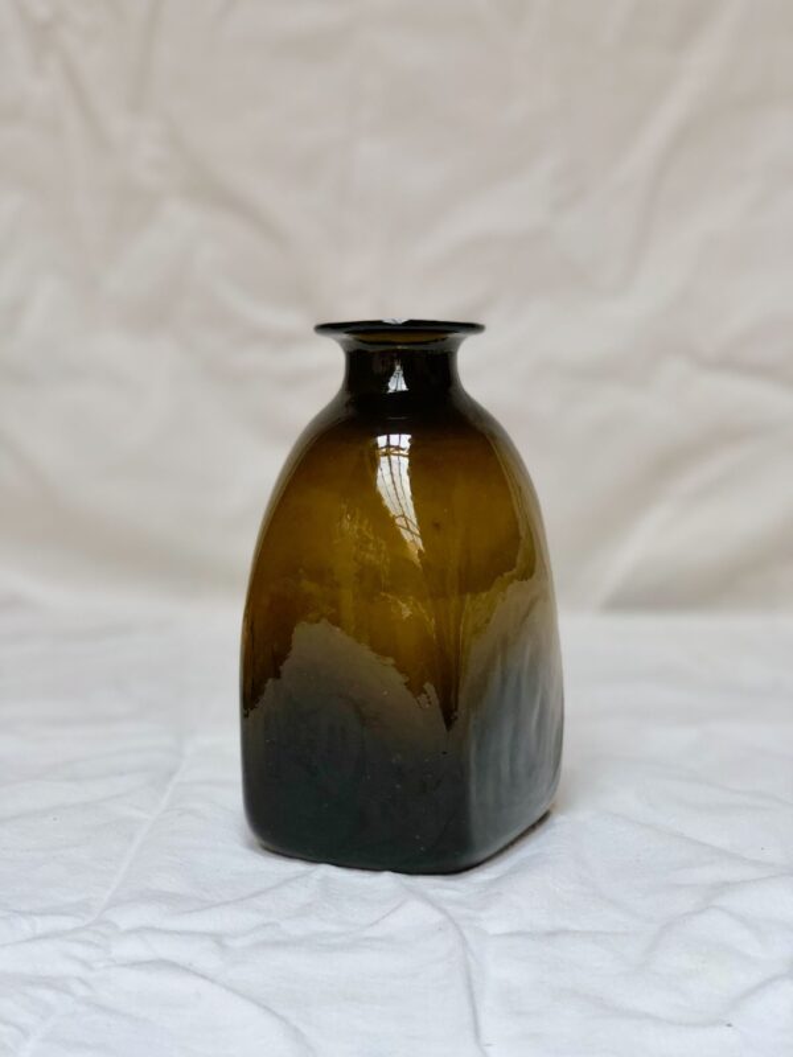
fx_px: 1741
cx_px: 396
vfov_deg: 33.8
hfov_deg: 25.7
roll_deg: +0.7
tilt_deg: -6.9
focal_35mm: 57
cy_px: 528
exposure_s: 1/30
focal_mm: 6.6
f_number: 2.8
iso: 32
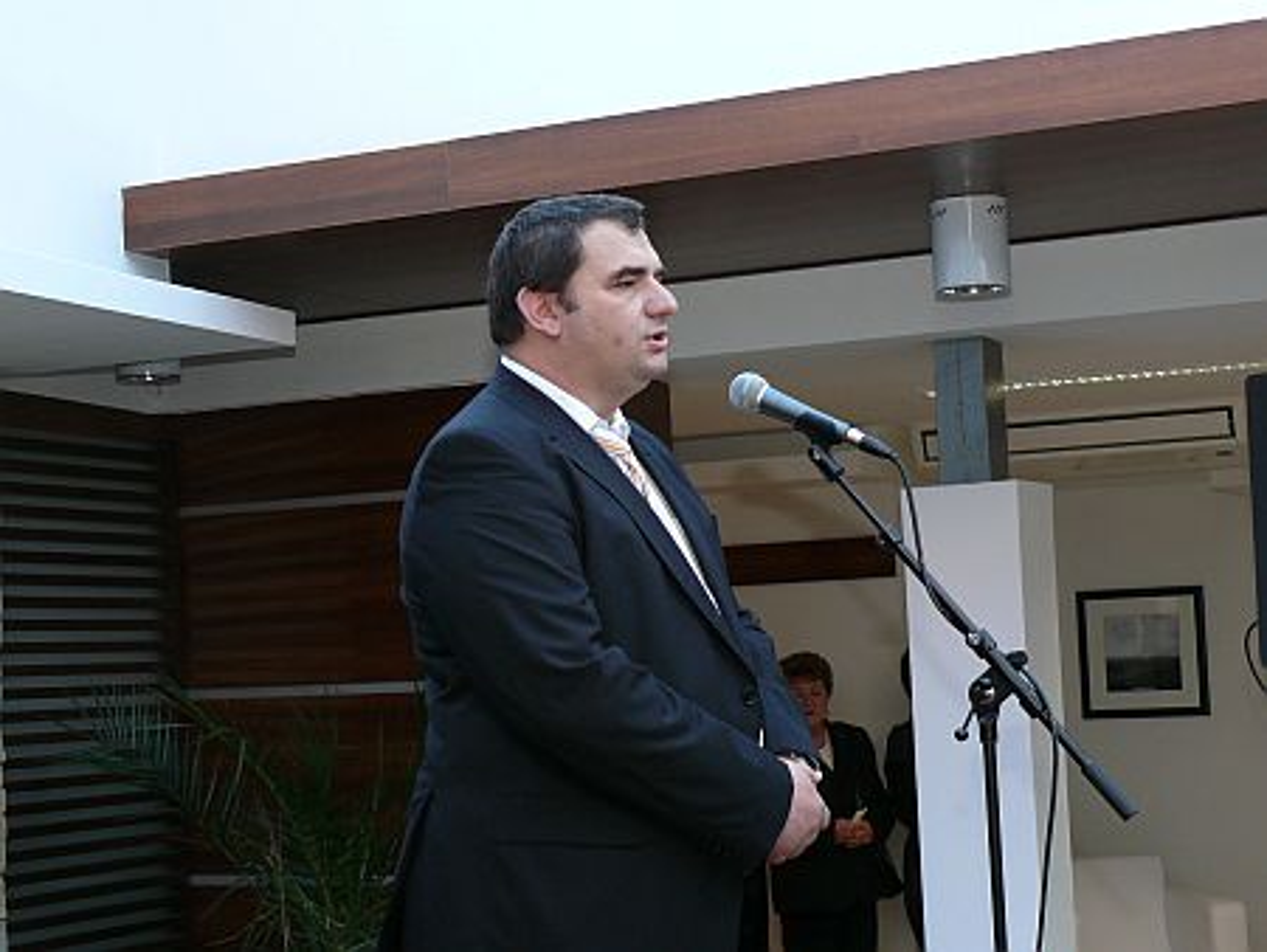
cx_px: 634
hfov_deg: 29.0
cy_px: 476
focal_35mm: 67
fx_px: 2454
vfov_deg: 22.0
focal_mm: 10.6
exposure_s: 1/30
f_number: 3.2
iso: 100
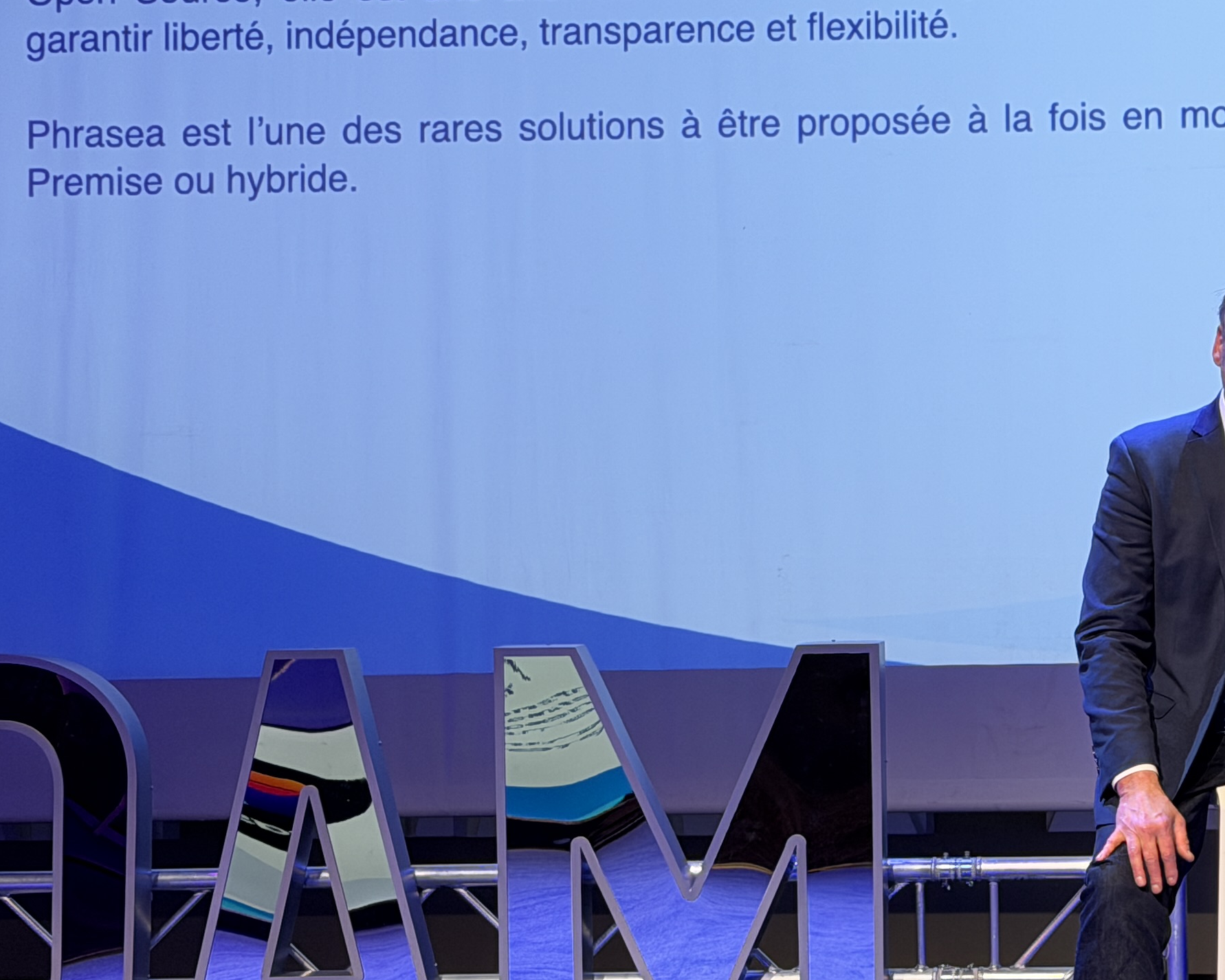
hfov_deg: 17.8
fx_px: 3843
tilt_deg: -0.4
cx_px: 1120
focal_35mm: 106
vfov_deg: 14.5
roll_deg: +1.2
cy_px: 586
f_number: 1.78
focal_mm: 6.76
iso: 80
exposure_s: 1/50
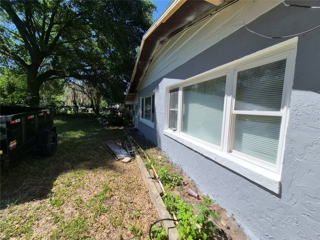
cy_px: 120
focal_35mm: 13
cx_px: 160
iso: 40
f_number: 2.2
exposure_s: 1/2176
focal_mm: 1.74
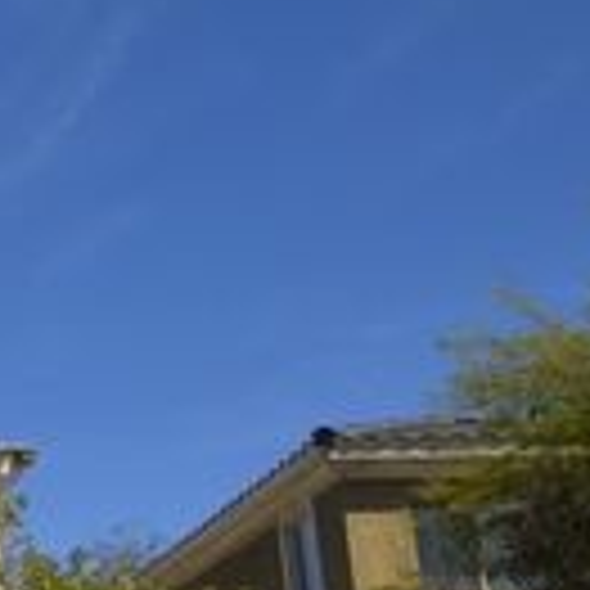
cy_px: 604
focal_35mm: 68
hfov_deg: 19.2
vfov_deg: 24.1
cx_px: -473
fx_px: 1311
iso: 100
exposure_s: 1/200
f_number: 11
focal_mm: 14
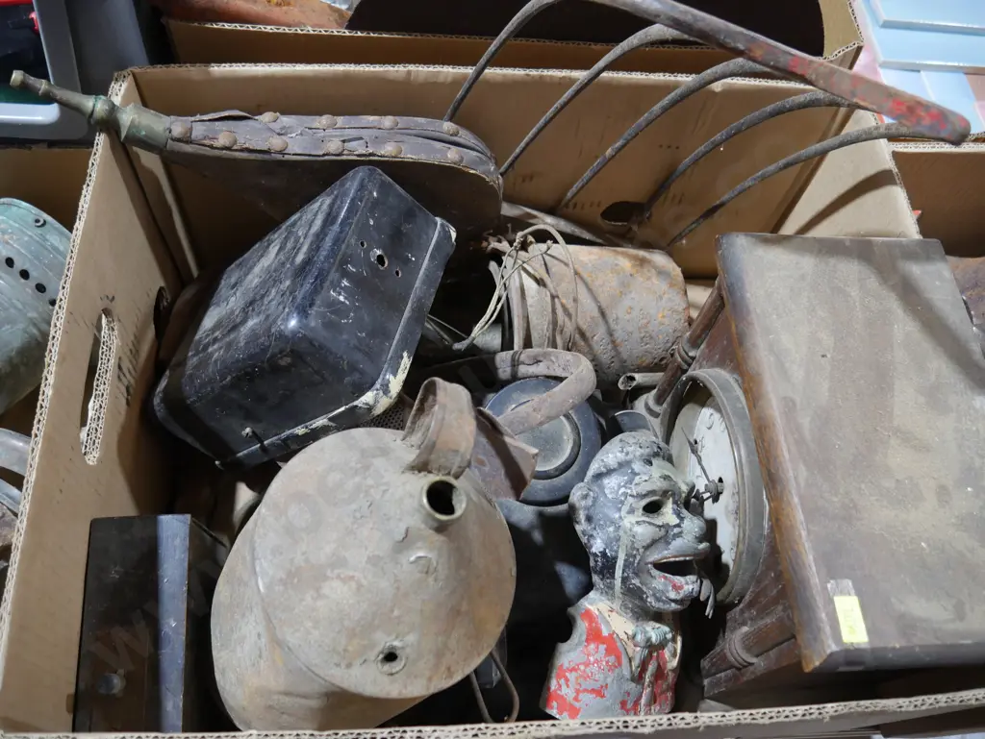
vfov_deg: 49.8
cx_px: 492
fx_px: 797
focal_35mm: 28
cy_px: 370
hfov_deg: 63.4
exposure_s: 1/60
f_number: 3.5
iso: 640
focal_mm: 14
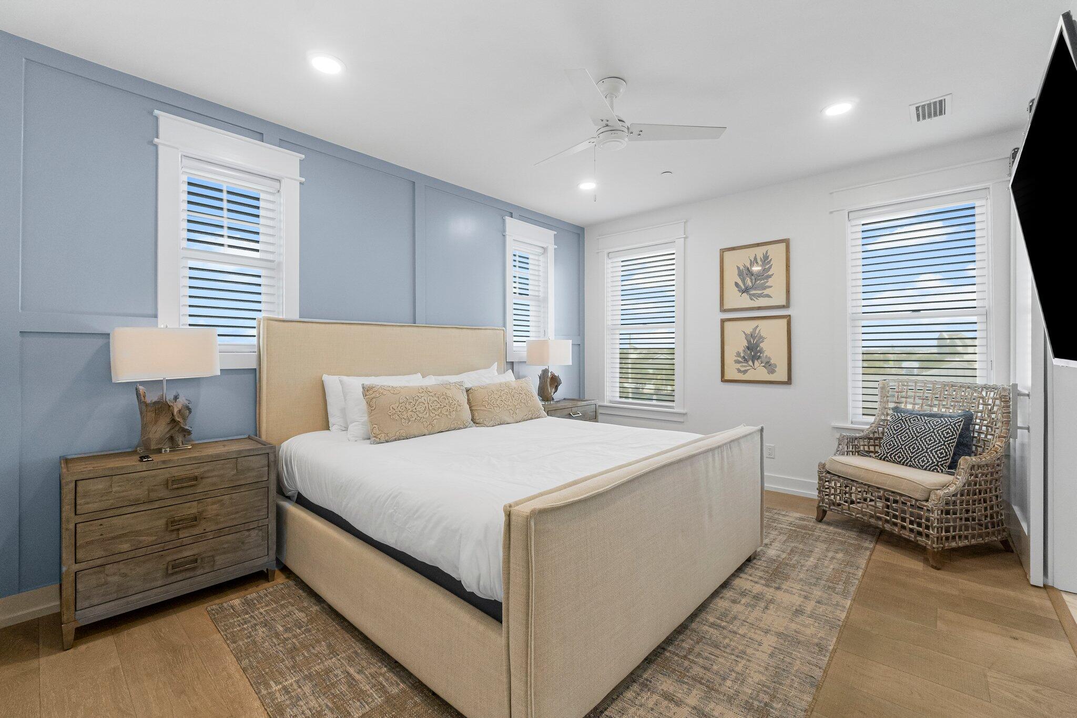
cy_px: 359
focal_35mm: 15
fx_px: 449
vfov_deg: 77.3
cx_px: 538
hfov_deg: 100.4
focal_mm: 10
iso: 400
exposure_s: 1/50
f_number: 9
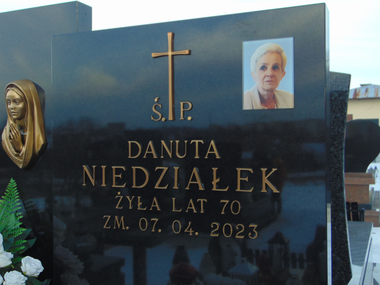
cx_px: 190
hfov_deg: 44.8
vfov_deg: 34.3
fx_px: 461
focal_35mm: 42
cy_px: 142
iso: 80
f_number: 3.3
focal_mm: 7.6
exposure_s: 1/160
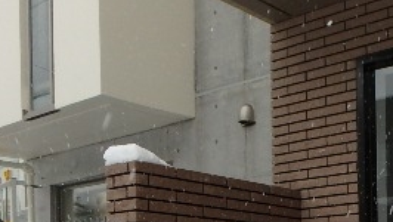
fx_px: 573
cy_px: 302
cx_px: 443
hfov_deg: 32.7
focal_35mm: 55
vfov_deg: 19.8
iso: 125
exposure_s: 1/250
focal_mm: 3.7
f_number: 3.5
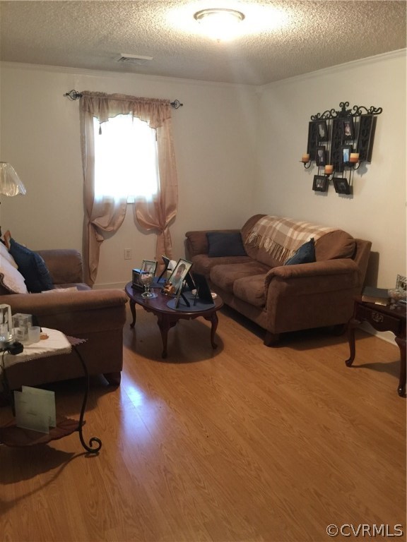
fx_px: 455
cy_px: 271
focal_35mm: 29
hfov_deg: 48.2
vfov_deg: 61.7
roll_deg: -1.2
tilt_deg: -12.3
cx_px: 204
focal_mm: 4.15
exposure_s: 1/8
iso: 125
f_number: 2.2
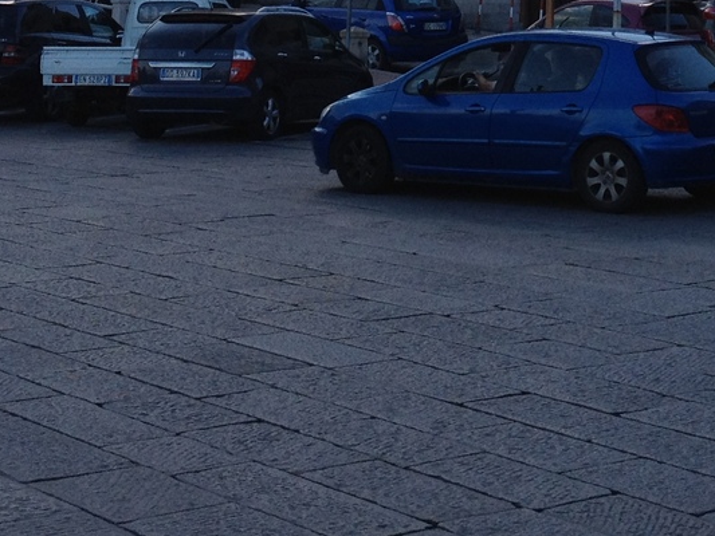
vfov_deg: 13.7
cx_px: 545
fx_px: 2169
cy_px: -129
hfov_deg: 18.6
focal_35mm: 105
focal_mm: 4.28
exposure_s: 1/397
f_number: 2.4
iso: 64
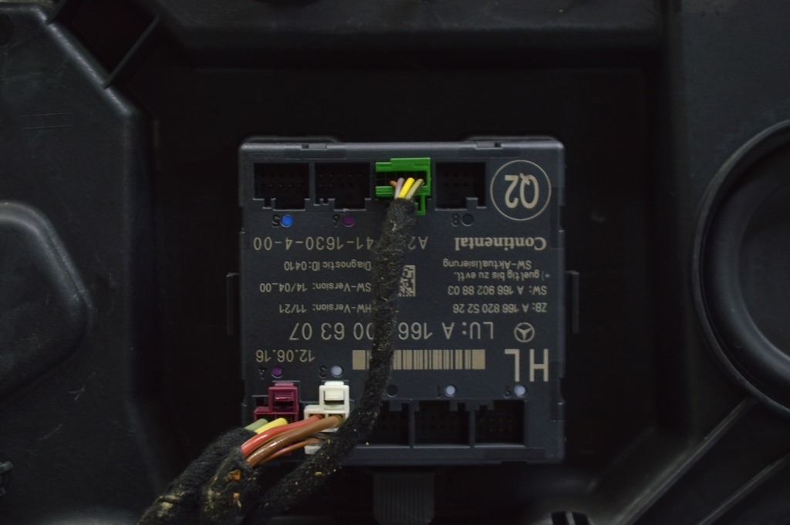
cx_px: 395
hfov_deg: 24.6
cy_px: 262
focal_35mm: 82
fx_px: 1809
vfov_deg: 16.5
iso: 400
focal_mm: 55
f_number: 5.6
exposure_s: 1/20
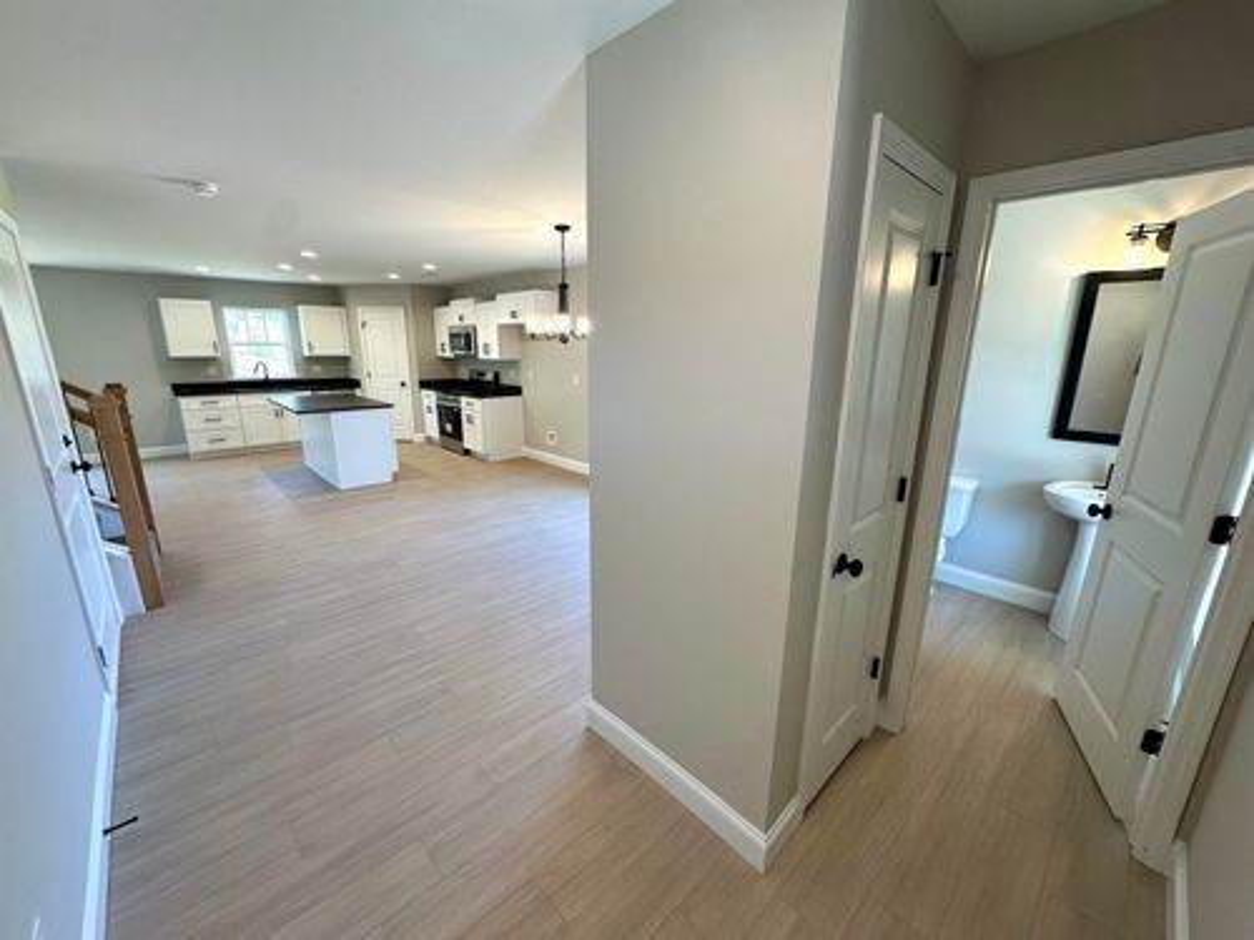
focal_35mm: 14
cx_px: 627
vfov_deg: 85.7
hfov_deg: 102.1
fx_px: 507
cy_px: 470
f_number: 2.2
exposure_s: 1/120
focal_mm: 2.22
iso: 125
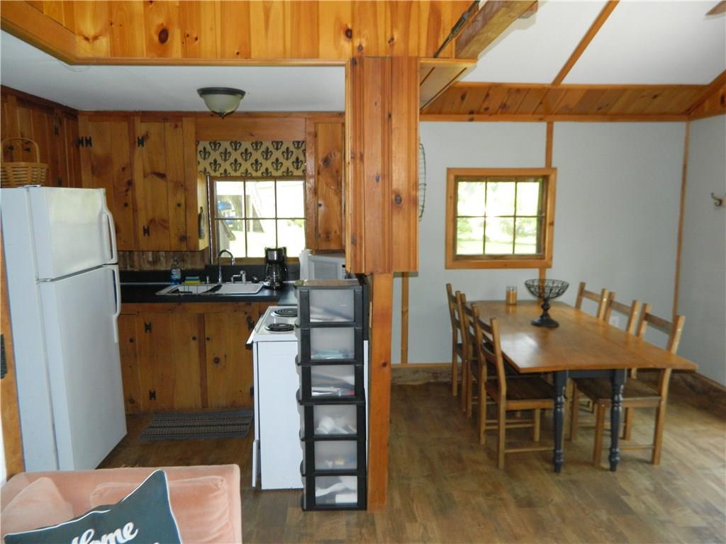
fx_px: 524
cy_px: 272
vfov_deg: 54.9
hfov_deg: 69.4
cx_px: 363
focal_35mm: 25
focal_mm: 4.5
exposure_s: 1/30
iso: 200
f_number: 3.1
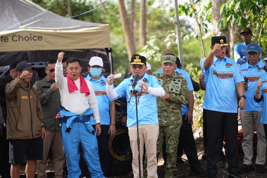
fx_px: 1017
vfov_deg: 10.0
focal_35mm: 137
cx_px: 134
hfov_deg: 15.0
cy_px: 89
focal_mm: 137
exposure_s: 1/800
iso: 250
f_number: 2.8
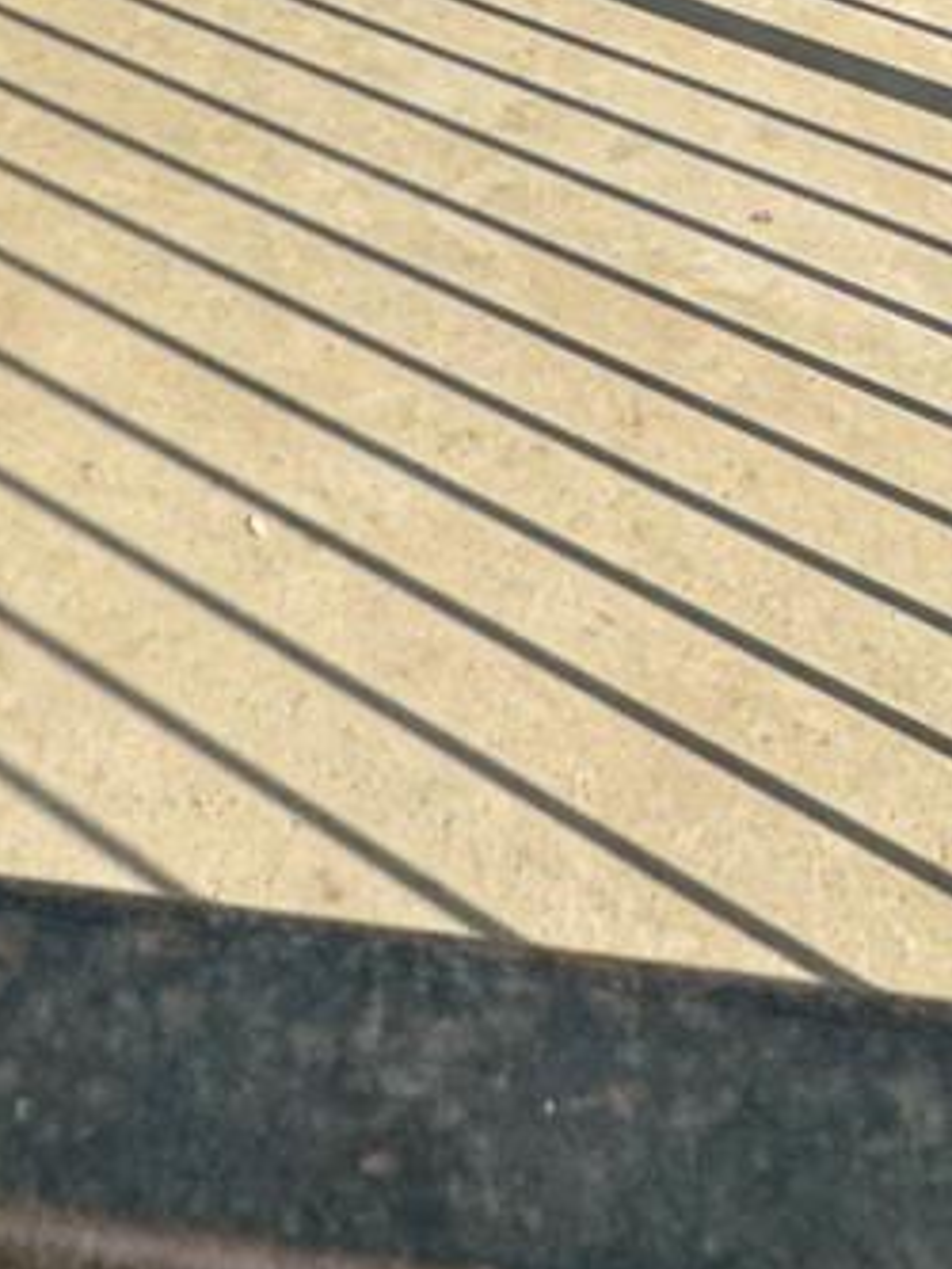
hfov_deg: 22.9
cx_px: 173
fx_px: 2309
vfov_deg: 20.4
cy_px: -1078
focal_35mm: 63
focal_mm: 2.22
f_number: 2.2
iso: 50
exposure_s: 1/1506
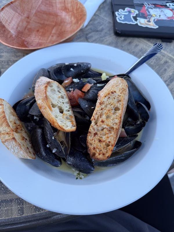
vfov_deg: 71.6
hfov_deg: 56.8
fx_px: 161
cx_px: 87
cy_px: 116
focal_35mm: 24
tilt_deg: -60.7
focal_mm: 6.76
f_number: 1.78
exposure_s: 1/60
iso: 200
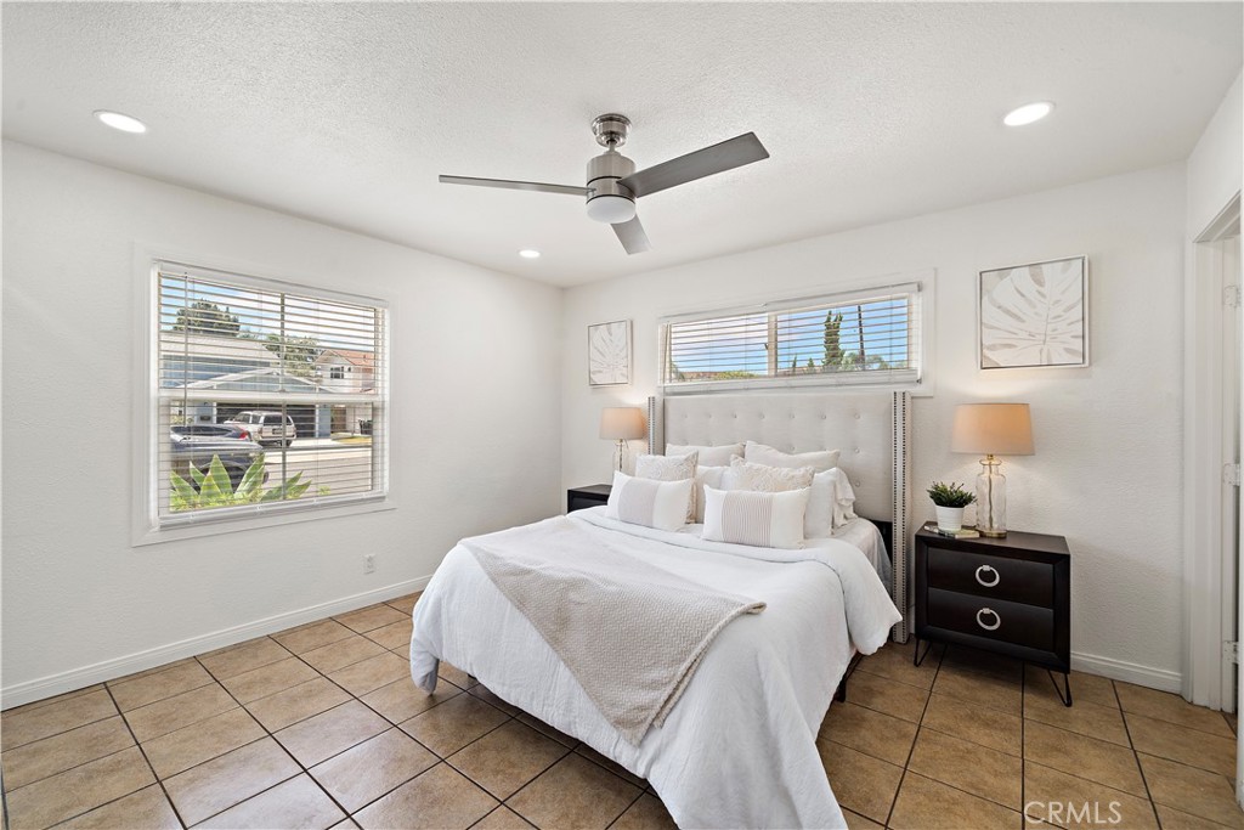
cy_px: 415
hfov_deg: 104.2
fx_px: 484
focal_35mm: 14
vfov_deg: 81.2
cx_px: 622
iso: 500
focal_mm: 14
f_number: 8
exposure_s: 1/20
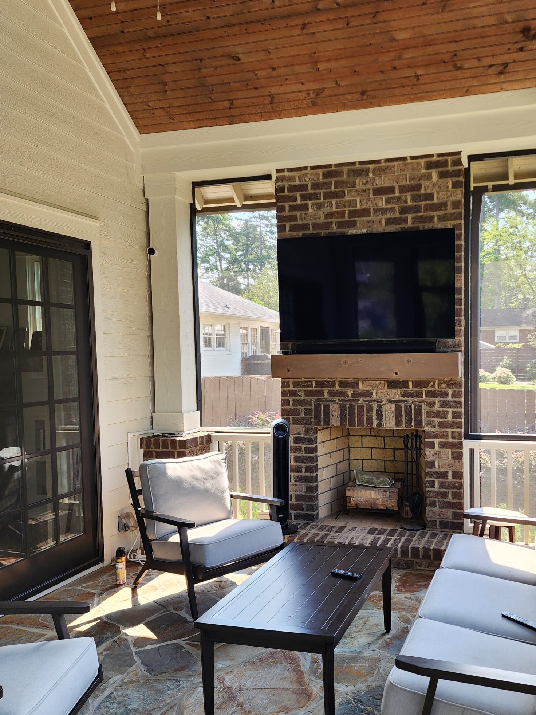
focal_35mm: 30
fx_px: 619
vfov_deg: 59.9
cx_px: 348
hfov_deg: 46.2
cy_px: 385
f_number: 1.8
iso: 50
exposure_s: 1/180
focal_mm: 6.4
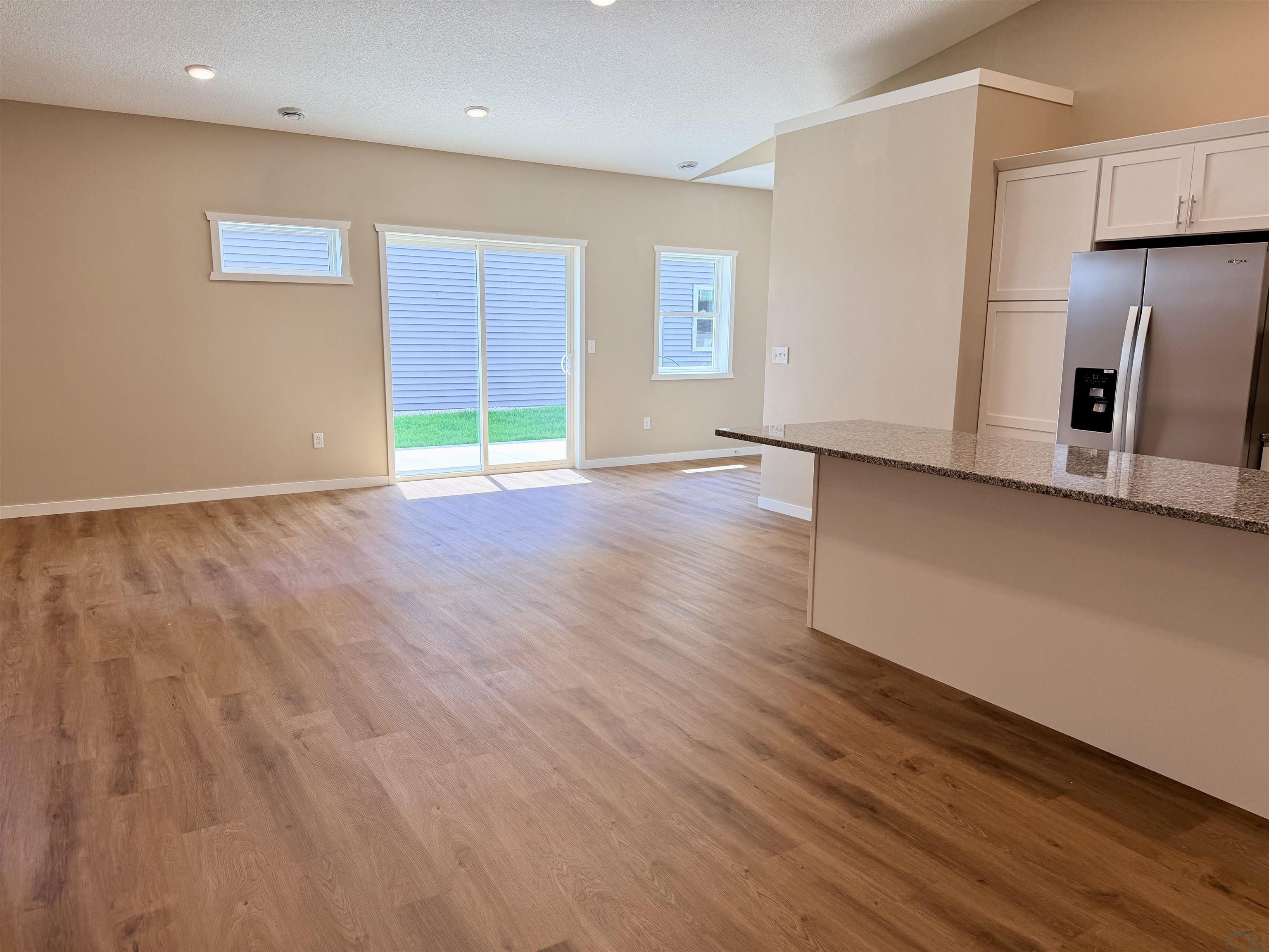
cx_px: 634
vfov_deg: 56.8
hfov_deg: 71.6
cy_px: 476
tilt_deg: -9.8
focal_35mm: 24
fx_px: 880
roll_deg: -1.0
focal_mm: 6.76
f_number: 1.78
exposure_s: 1/301
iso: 80
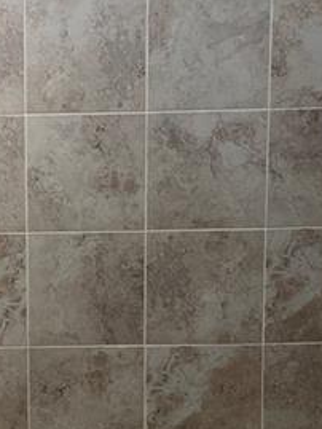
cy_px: 255
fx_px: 1438
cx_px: 10
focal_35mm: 116
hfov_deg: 12.6
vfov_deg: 17.0
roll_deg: +1.4
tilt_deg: -11.2
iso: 125
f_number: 1.8
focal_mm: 4.25
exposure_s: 1/120
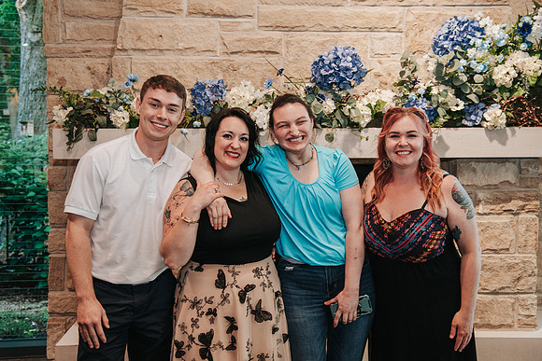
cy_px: 172
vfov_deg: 31.4
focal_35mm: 43
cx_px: 271
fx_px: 643
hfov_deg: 45.7
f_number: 4
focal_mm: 40
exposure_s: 1/60
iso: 1400
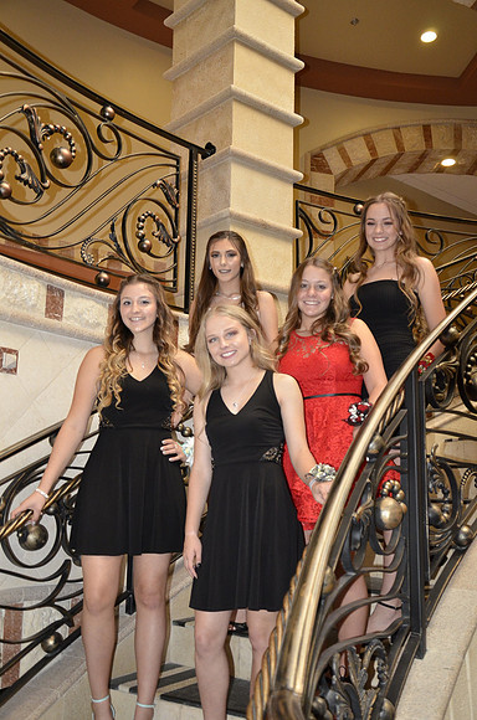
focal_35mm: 36
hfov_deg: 36.7
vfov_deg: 53.2
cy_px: 360
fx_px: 719
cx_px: 238
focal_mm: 24
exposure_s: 1/60
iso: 1600
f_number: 3.5
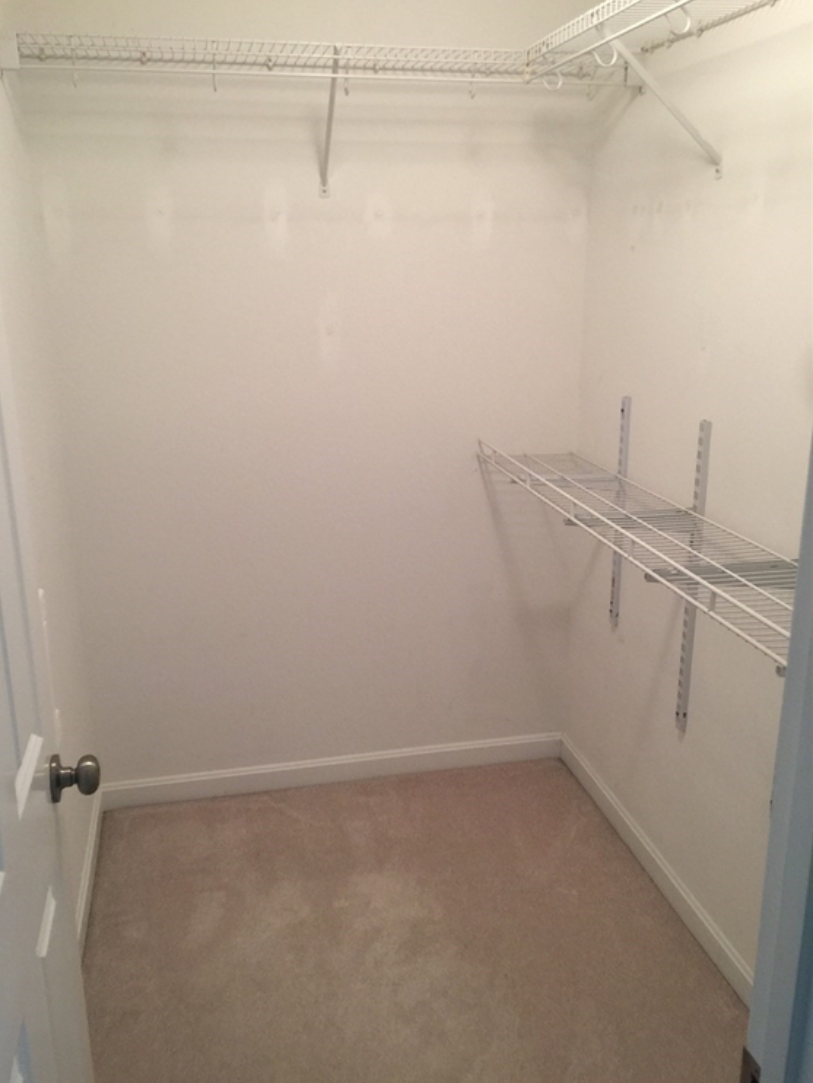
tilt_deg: -15.8
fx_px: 939
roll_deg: +1.0
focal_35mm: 30
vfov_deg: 59.9
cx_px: 394
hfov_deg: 46.8
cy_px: 542
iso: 80
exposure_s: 1/15
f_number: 2.2
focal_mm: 4.15
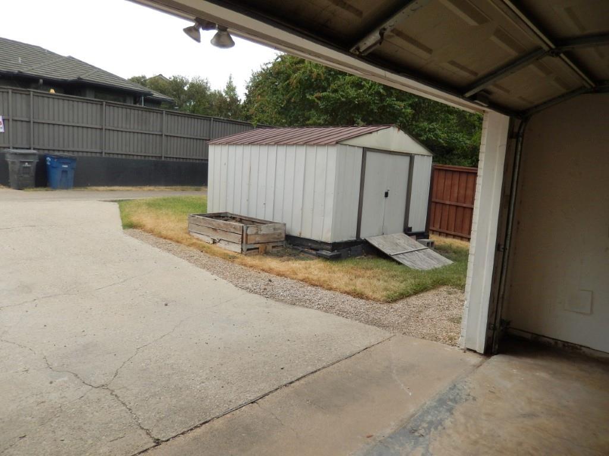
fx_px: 440
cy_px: 228
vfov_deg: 54.9
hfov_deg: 69.4
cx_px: 304
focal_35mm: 25
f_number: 3.4
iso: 125
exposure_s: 1/500
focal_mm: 4.5
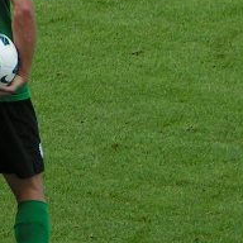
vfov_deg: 2.3
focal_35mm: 758
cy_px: 57
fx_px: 6020
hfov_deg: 2.3
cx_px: 52
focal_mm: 31.5
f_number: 3.5
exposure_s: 1/250
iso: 50
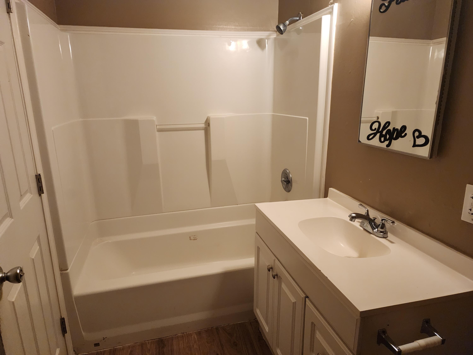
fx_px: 314
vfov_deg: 58.9
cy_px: 178
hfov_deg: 73.9
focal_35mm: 23
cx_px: 236
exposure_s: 1/120
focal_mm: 6.4
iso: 1000
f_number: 1.8
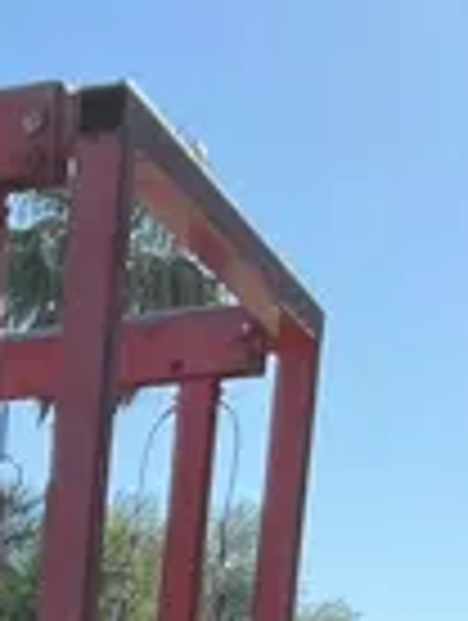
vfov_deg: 11.8
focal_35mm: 138
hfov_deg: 9.5
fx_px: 2480
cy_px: 1451
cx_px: -680
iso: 50
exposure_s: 1/1294
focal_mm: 5.1
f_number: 1.6
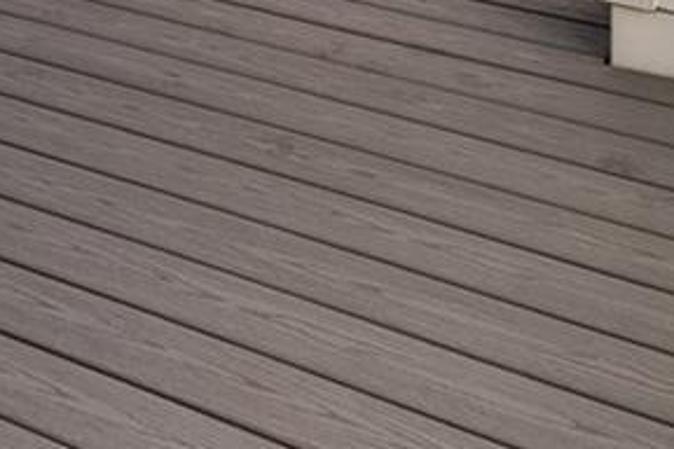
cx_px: -173
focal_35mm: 89
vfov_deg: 12.1
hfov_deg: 21.0
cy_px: -657
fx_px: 1666
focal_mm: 16
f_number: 8
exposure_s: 1/100
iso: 200
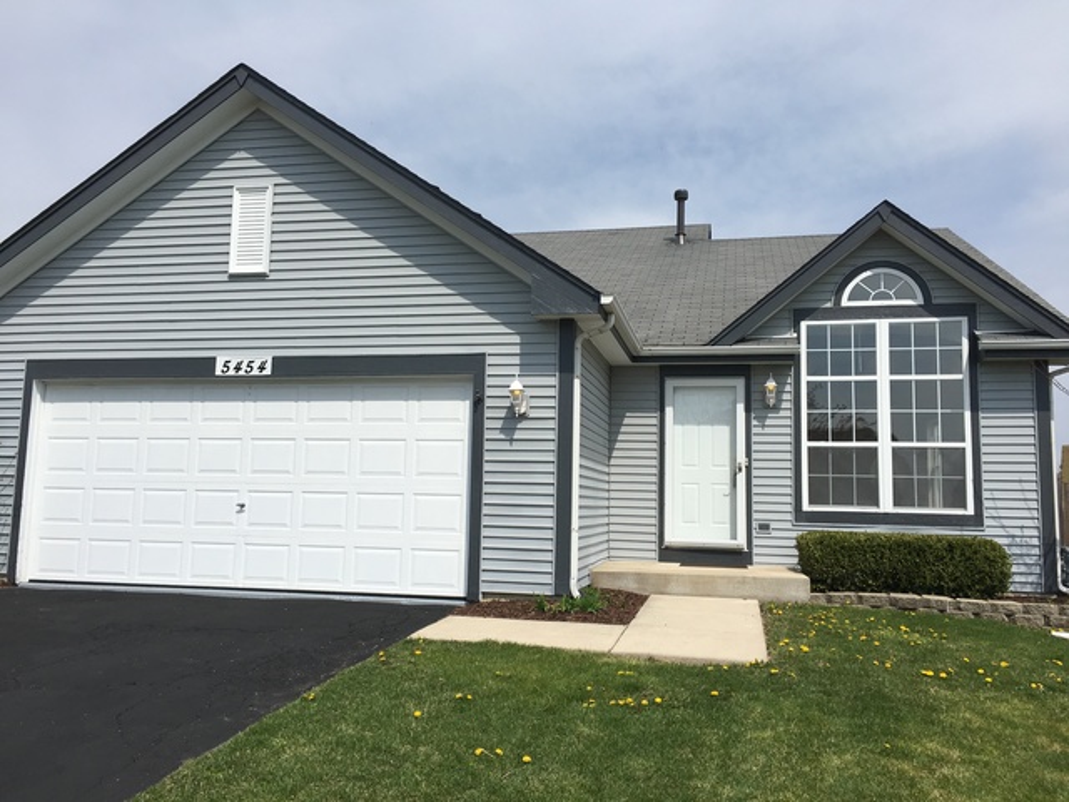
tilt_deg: +6.3
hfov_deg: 61.7
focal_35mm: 29
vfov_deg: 48.2
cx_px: 534
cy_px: 401
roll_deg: -1.5
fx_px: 896
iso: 25
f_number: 2.2
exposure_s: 1/3077
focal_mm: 4.15
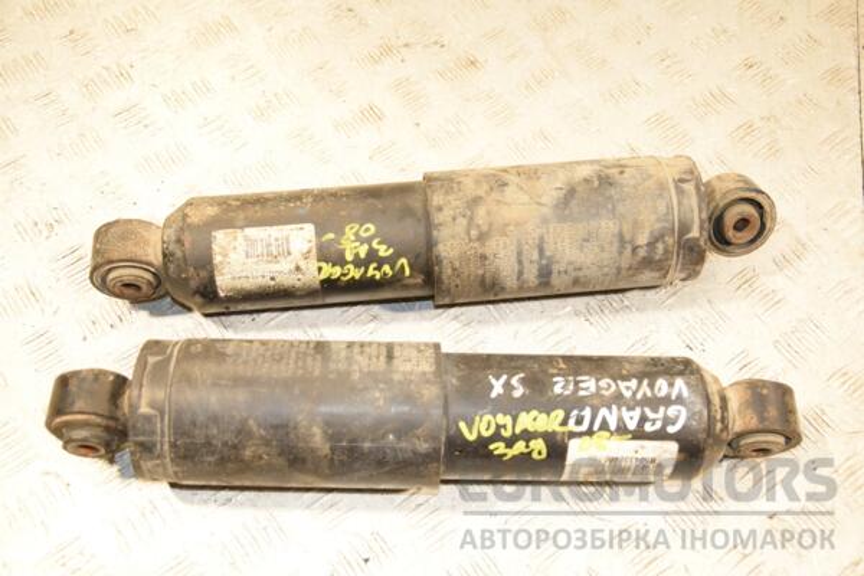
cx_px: 432
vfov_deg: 34.2
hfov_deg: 49.6
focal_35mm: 39
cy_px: 288
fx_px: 936
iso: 800
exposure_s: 1/160
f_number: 5
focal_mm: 26
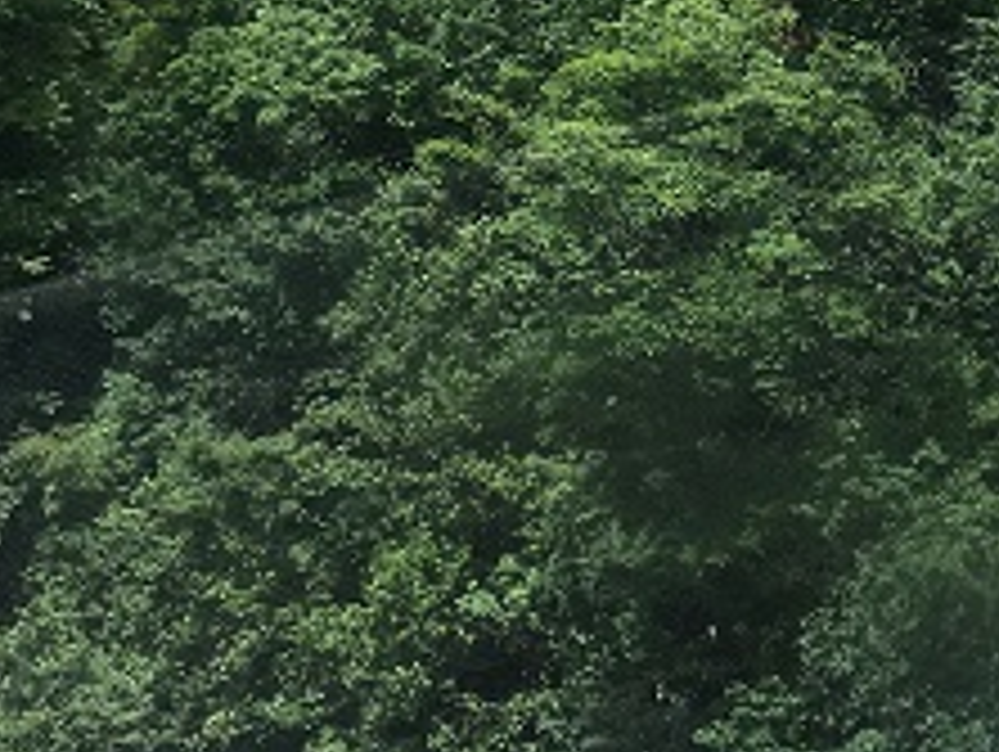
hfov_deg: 20.2
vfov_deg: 14.5
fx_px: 2716
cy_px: -437
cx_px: 1008
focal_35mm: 94
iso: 25
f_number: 2.2
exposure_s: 1/620
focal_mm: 4.15
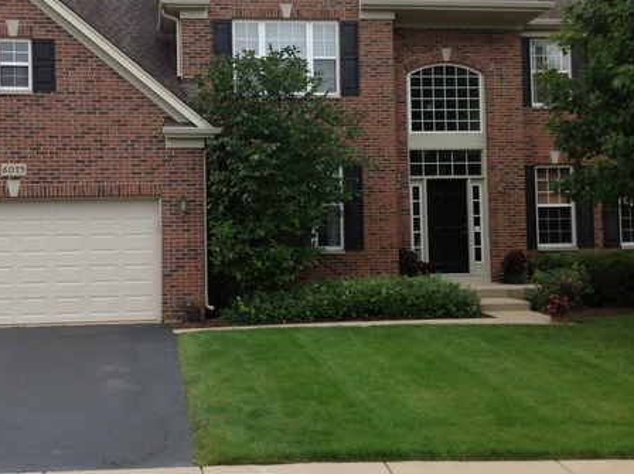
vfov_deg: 29.0
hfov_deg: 38.1
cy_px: 214
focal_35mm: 50
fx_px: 915
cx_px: 255
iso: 80
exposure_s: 1/530
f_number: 2.4
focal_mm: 4.28
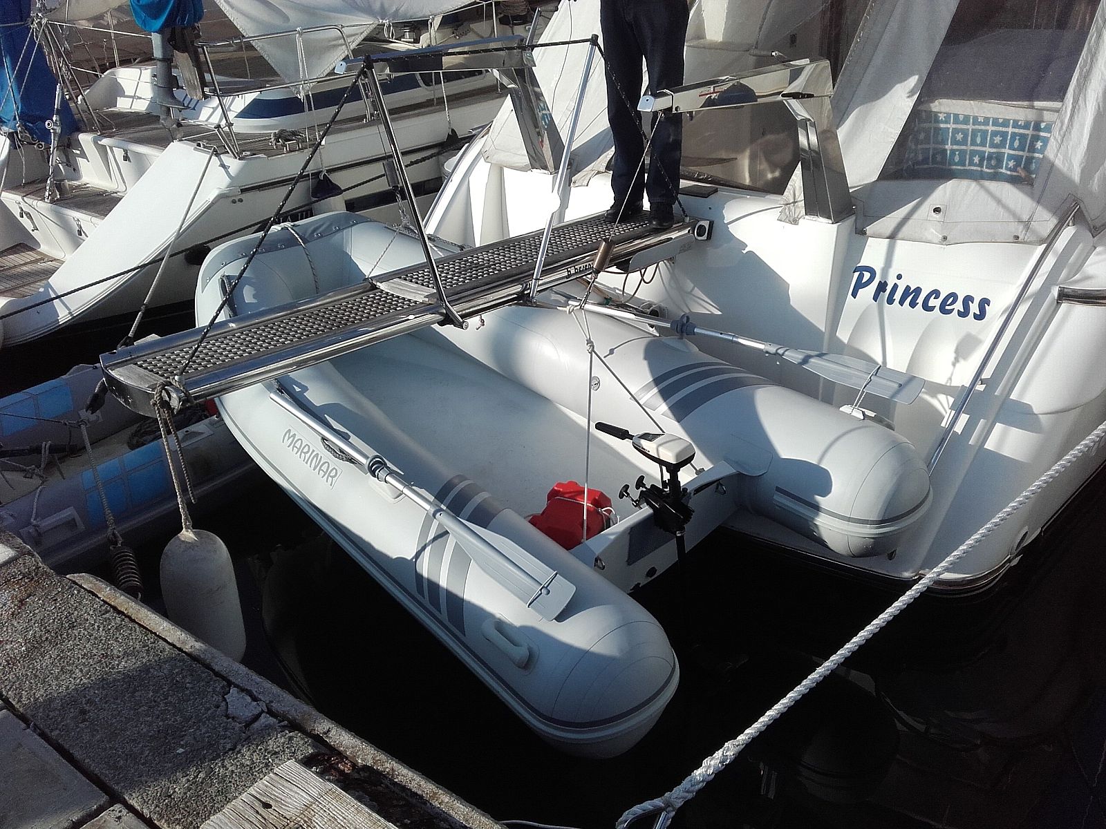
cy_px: 414
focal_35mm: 31
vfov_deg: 45.4
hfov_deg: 58.4
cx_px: 553
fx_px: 990
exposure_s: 1/1456
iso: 50
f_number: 2.2
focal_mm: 3.31
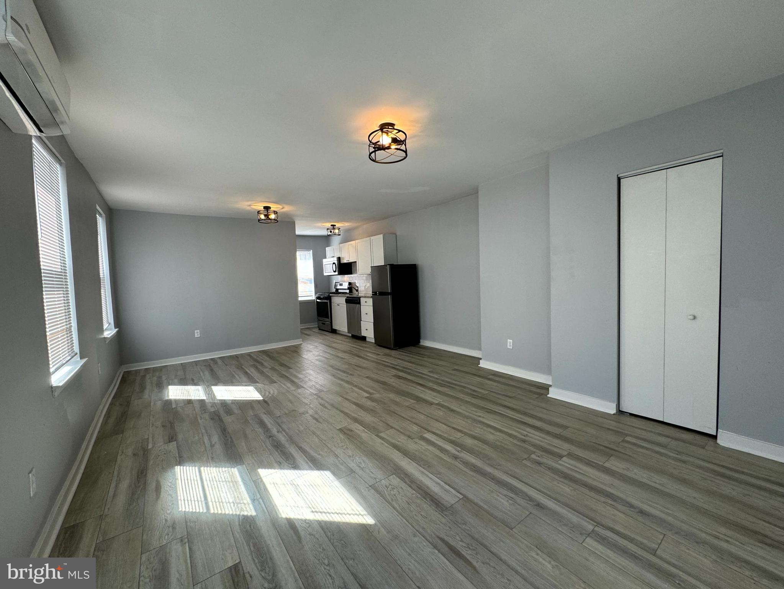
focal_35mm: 14
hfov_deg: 102.1
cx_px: 392
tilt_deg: -3.7
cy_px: 294
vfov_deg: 85.7
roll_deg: +1.8
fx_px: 317
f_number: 2.2
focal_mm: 2.22
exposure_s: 1/120
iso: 80
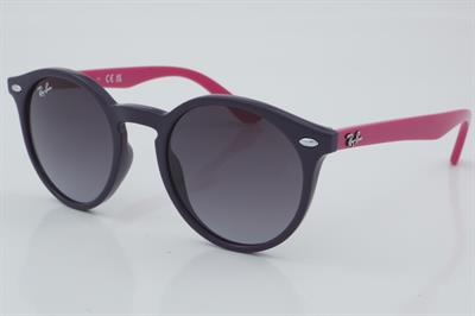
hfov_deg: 27.0
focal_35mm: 75
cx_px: 238
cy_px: 158
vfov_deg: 18.2
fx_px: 989
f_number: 29
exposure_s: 1/4
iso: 100
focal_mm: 50
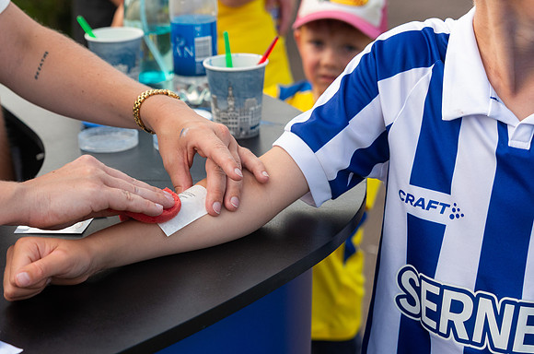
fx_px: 1322
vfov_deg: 15.2
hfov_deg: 22.8
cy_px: 227
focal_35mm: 89
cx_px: 194
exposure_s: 1/1600
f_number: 4
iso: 900
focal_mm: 70
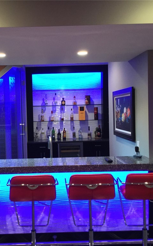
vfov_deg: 45.3
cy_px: 123
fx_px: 294
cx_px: 45
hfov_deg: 28.9
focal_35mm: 44
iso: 200
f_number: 2.4
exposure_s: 1/20
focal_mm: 3.3
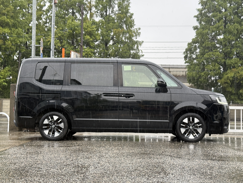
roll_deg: -1.2
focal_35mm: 48
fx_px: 337
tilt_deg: +3.4
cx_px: 122
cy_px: 92
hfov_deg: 39.7
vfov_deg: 30.3
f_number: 1.78
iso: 64
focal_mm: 6.76
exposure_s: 1/228
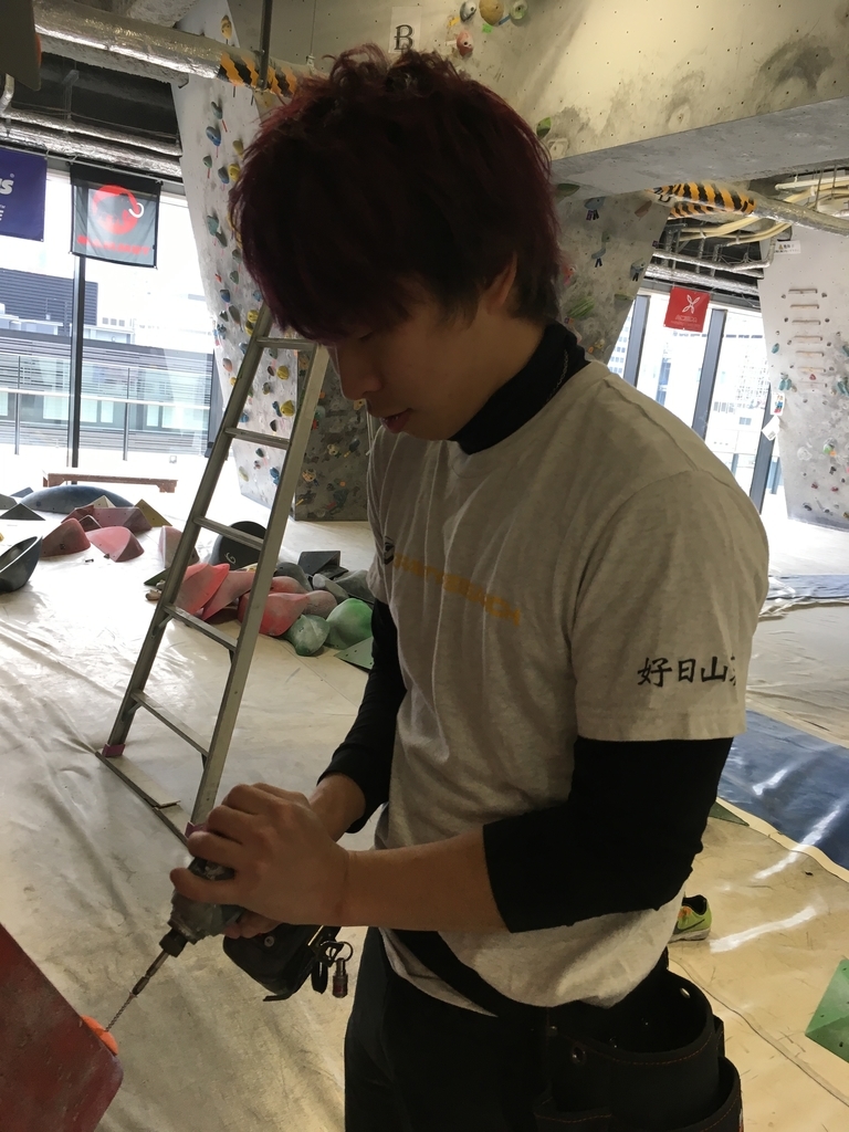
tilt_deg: -10.0
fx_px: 948
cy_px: 566
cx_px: 424
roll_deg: -5.8
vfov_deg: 61.7
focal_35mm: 29
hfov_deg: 48.2
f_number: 2.2
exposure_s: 1/30
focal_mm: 4.15
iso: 25
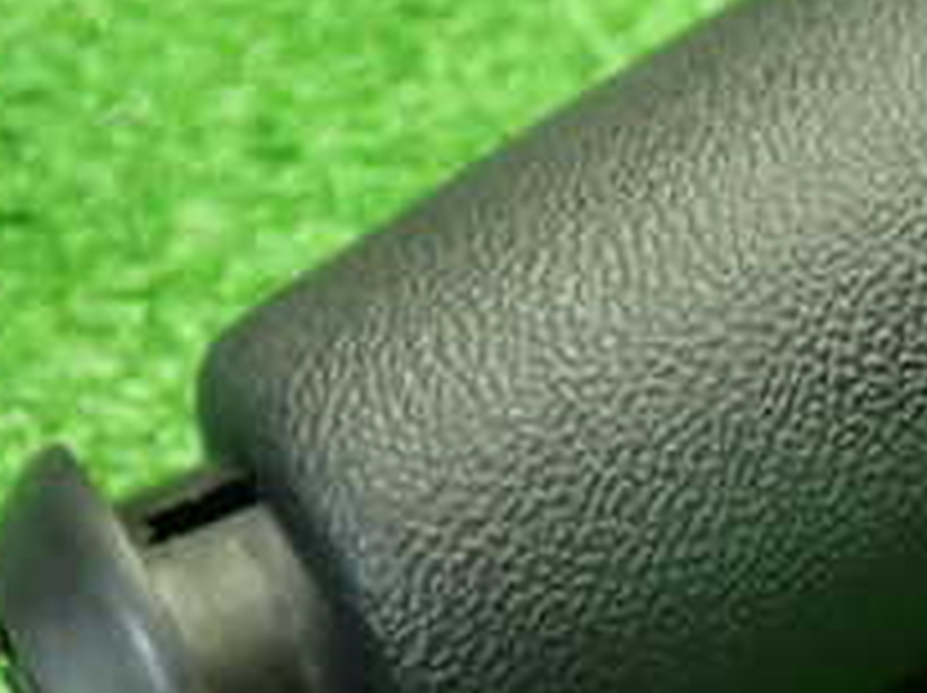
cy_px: 346
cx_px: 922
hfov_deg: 18.3
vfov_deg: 14.1
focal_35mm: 105
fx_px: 2809
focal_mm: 6.37
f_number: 2.5
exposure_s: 1/40
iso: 320
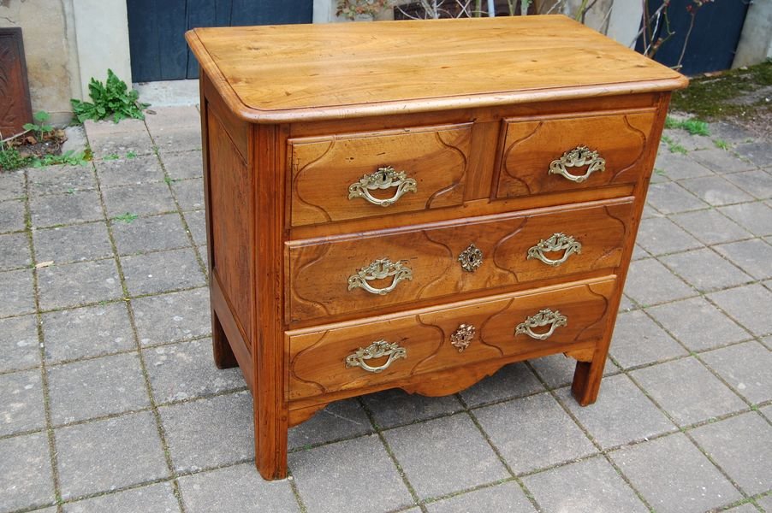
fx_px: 836
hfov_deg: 49.6
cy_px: 256
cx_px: 386
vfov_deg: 34.2
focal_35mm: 39
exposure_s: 1/125
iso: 360
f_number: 5.6
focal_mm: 26
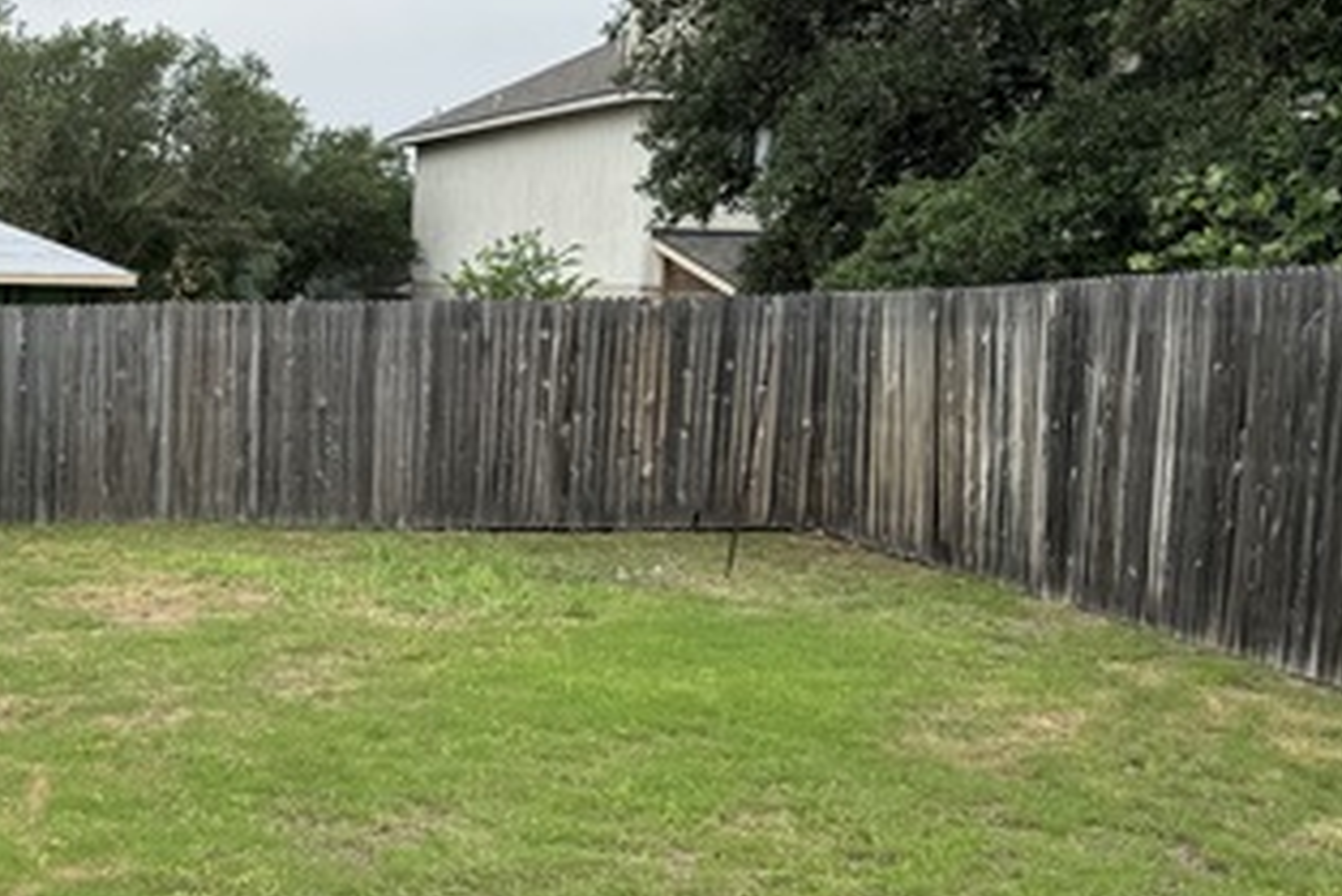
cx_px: 13
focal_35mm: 51
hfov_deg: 35.3
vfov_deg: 26.5
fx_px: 1902
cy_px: 437
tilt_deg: -5.6
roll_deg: -1.1
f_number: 1.78
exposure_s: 1/1285
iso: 80
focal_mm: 6.76
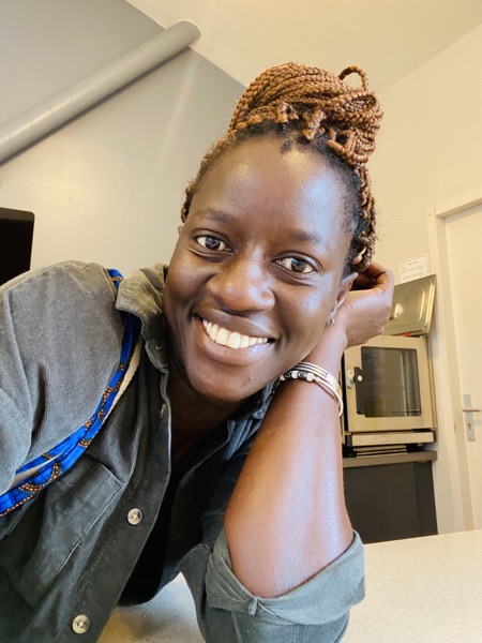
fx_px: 557
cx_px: 241
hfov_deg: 46.8
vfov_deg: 60.0
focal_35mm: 30
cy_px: 322
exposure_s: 1/33
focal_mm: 2.71
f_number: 2.2
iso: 320
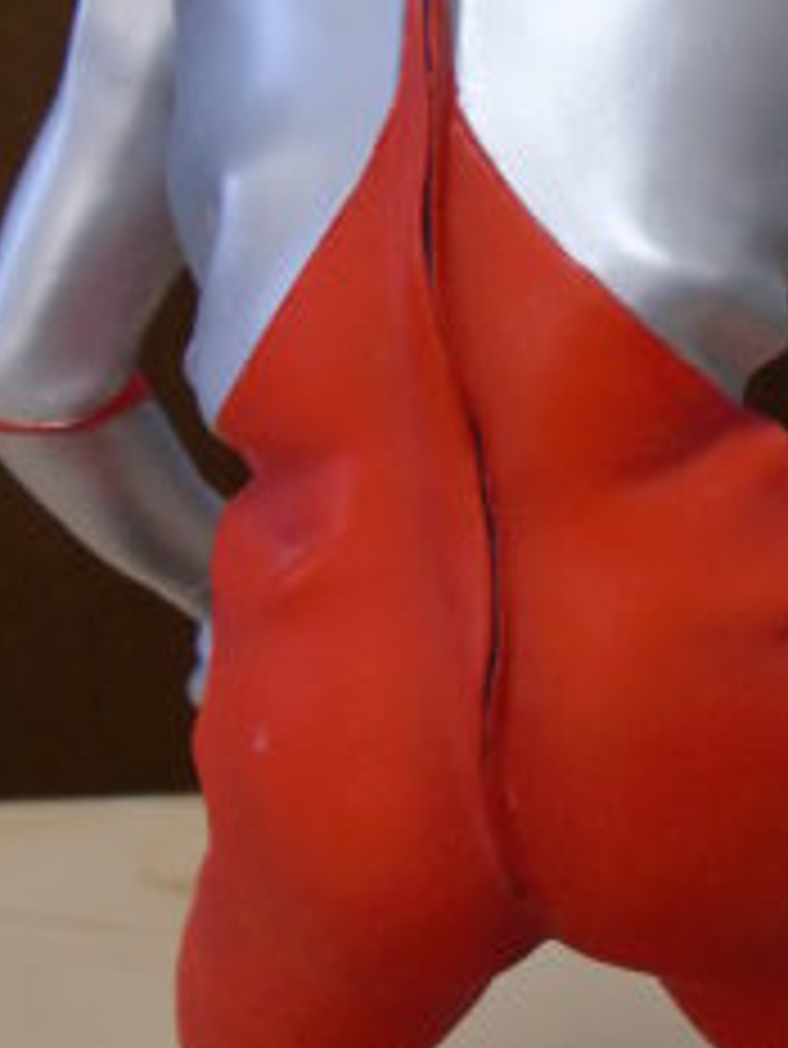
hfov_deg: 14.9
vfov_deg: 19.8
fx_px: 3002
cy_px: 504
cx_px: 599
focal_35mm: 99
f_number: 2.8
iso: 250
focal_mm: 6.3
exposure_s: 1/60
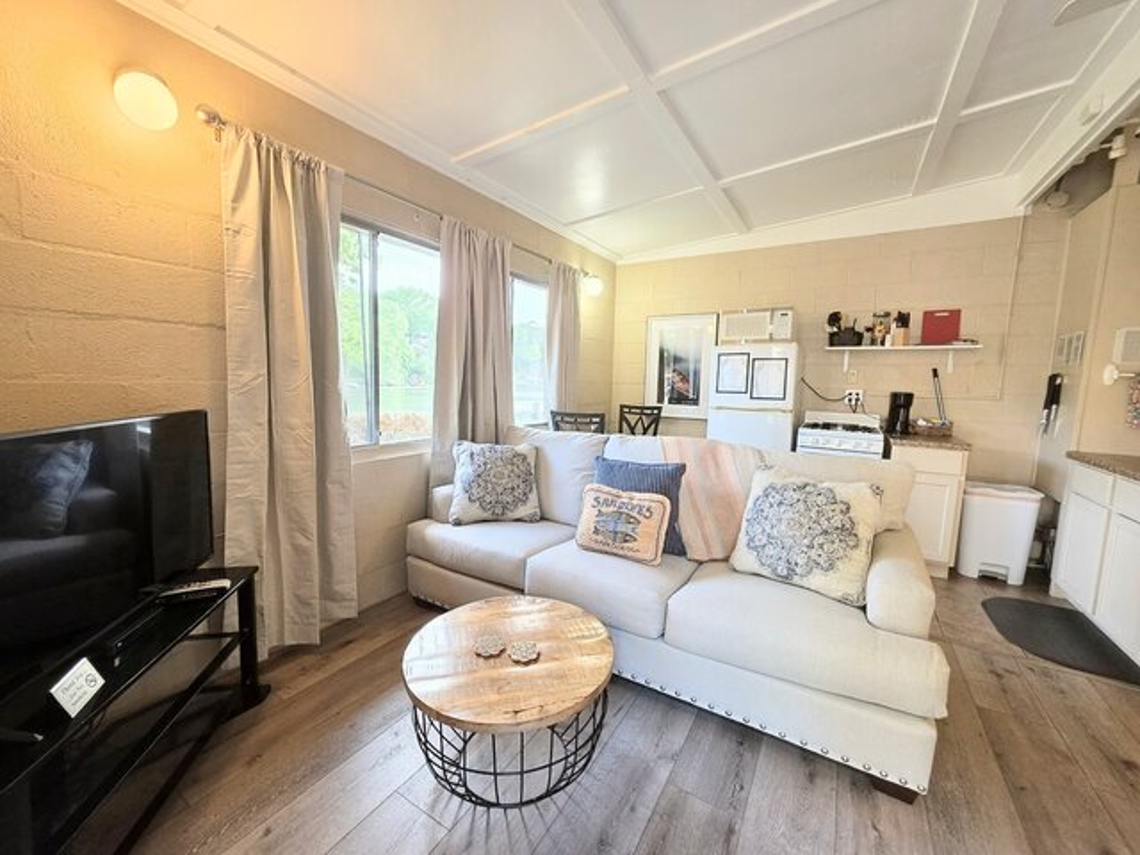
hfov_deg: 106.2
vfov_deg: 89.9
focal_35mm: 13
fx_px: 428
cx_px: 570
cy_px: 428
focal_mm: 2.2
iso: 200
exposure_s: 1/120
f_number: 1.9
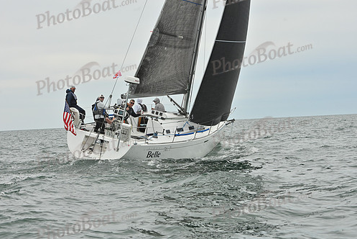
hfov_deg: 19.4
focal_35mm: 105
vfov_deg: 13.1
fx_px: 1042
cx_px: 175
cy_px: 104
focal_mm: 90
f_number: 9
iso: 320
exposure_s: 1/1250
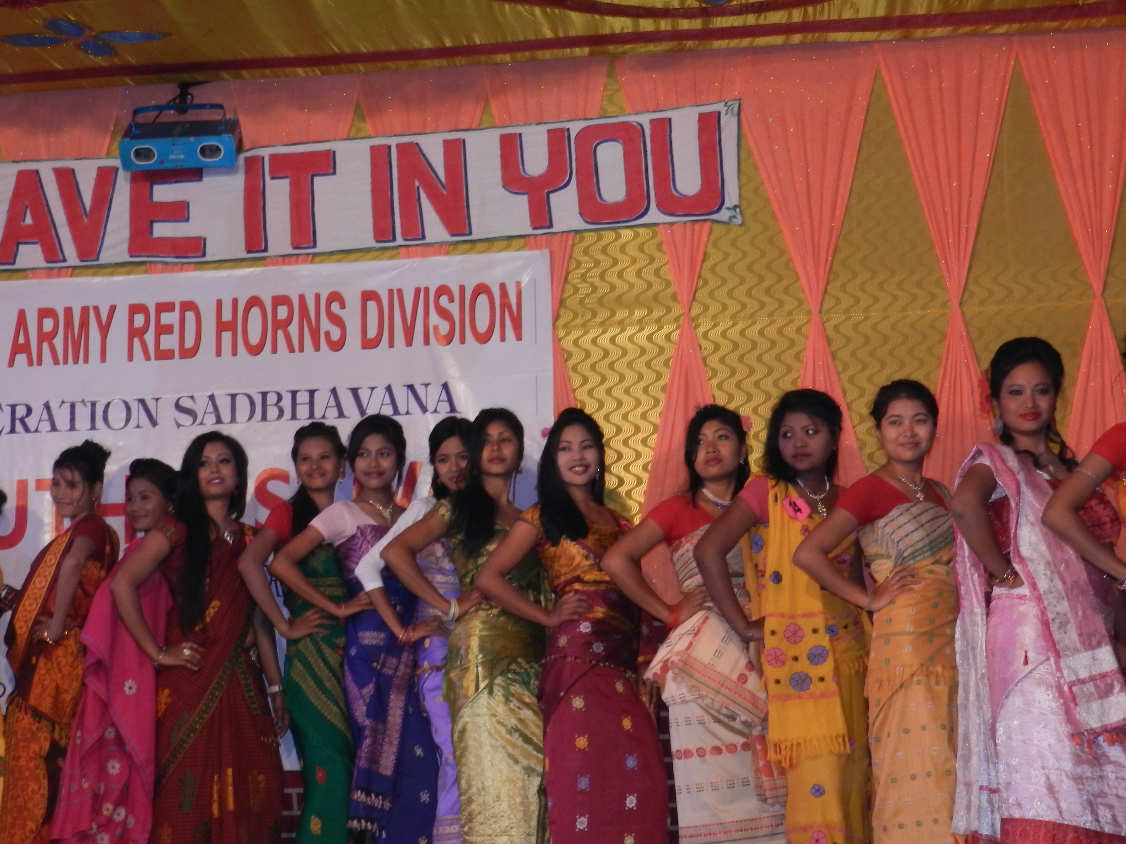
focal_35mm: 67
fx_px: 2179
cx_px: 495
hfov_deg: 28.9
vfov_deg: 21.9
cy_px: 482
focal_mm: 9.4
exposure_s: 1/100
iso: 320
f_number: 4.4
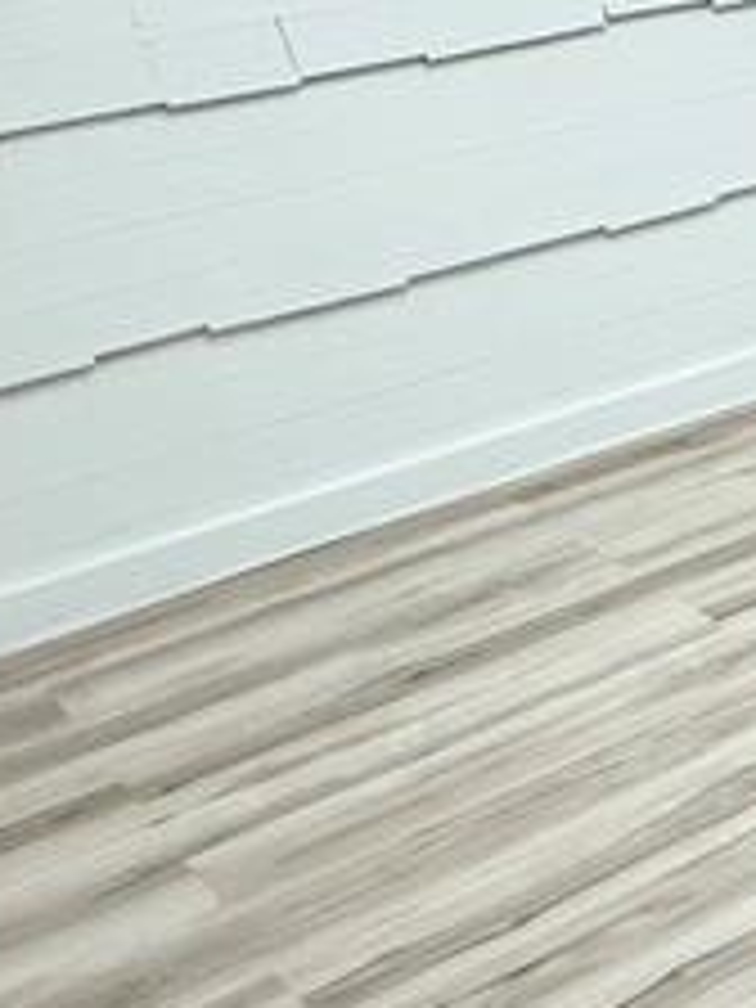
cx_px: 1966
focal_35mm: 64
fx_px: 1864
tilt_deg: -18.4
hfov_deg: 13.5
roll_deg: +4.0
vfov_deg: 29.7
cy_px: 243
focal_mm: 2.22
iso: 100
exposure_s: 1/120
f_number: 2.2
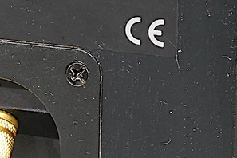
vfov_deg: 3.6
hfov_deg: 5.3
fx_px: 2541
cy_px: 106
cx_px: -53
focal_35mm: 386
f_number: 5.1
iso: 200
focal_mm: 20.6
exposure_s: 1/1.6
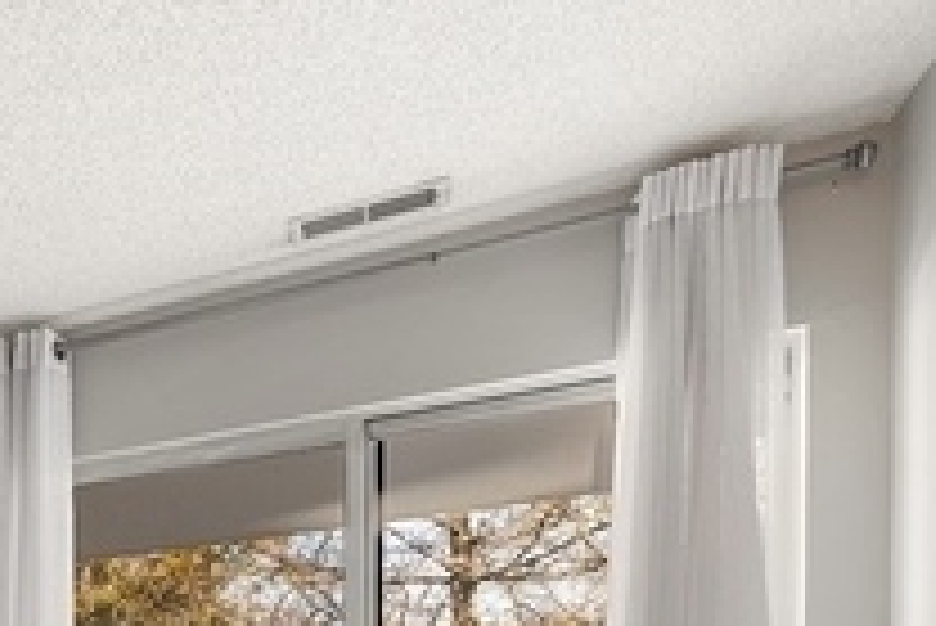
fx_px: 1041
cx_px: -410
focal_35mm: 40
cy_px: 757
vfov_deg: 28.8
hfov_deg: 30.8
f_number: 9
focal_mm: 13
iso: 100
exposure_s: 5
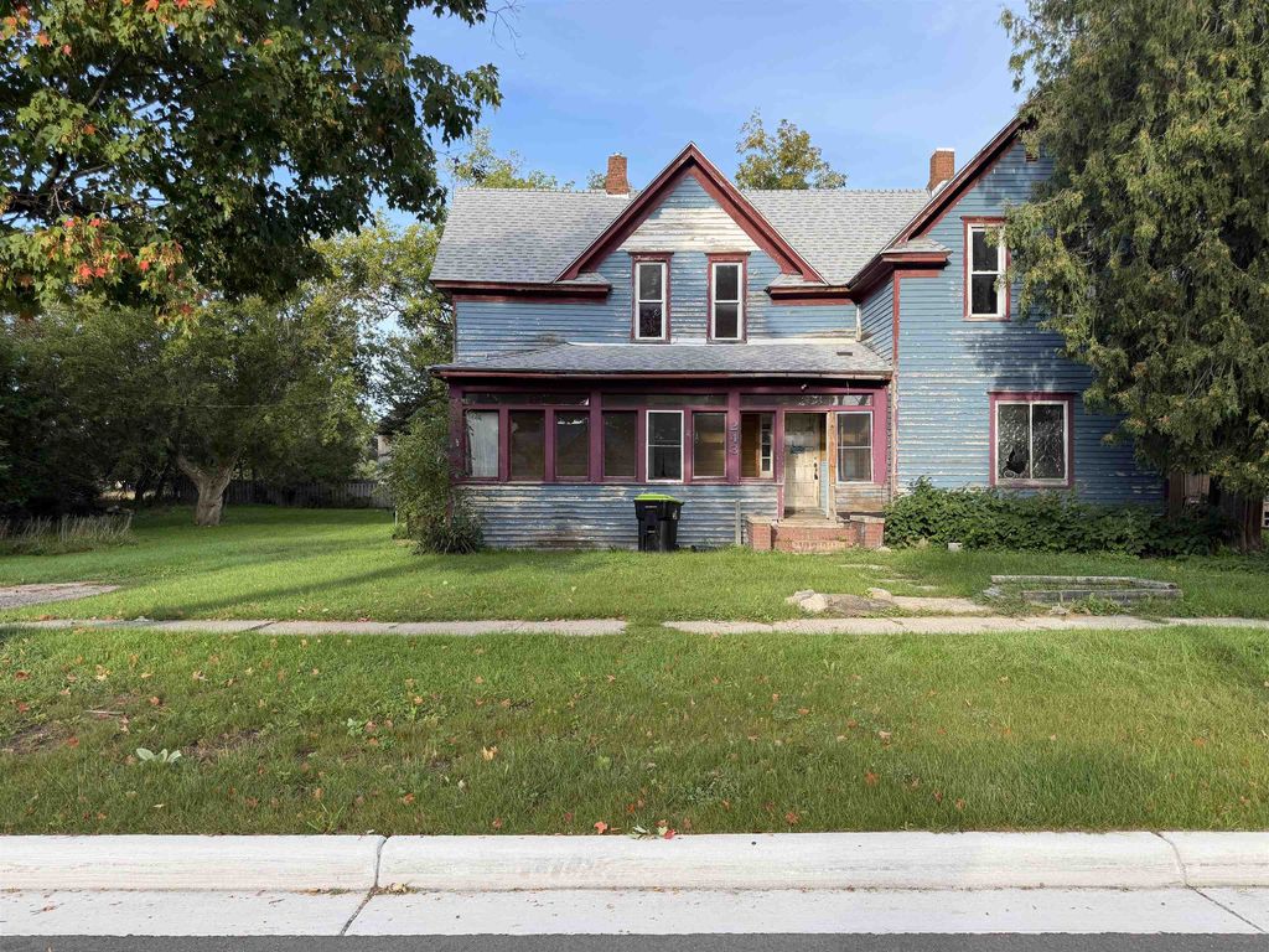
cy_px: 476
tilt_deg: +1.4
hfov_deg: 71.6
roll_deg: -0.7
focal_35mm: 24
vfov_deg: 56.8
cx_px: 634
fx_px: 880
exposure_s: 1/920
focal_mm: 6.76
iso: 100
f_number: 1.78
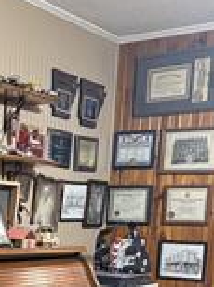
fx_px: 620
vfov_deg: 23.8
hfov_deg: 18.8
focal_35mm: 75
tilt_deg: -11.0
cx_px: -24
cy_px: 339
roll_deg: -2.1
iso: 800
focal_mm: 6.76
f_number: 1.78
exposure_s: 1/60
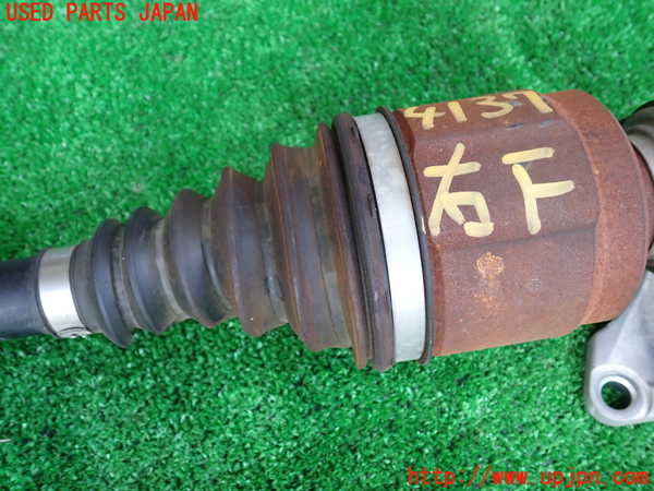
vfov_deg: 46.8
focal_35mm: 30
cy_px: 246
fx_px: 567
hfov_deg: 60.0
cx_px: 327
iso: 160
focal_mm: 5.4
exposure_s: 1/125
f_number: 2.3
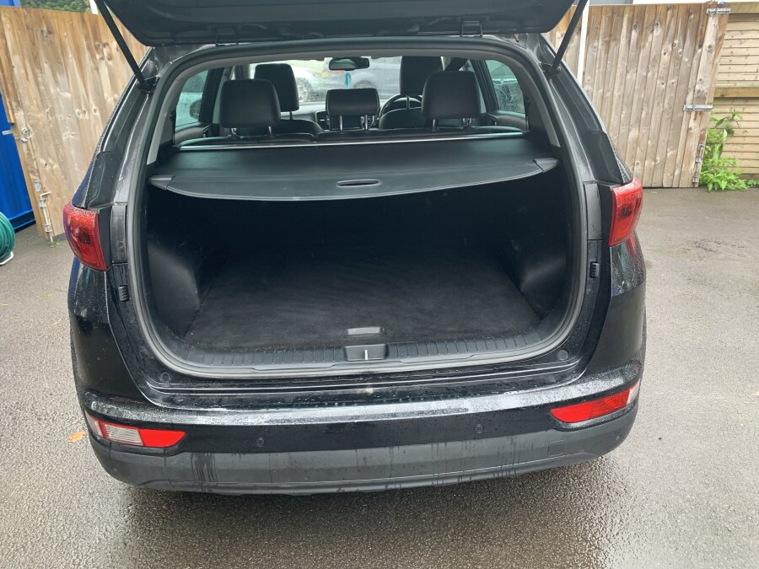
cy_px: 284
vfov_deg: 53.1
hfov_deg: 67.3
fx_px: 570
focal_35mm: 26
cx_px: 380
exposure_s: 1/109
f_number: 1.8
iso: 100
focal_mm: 4.25
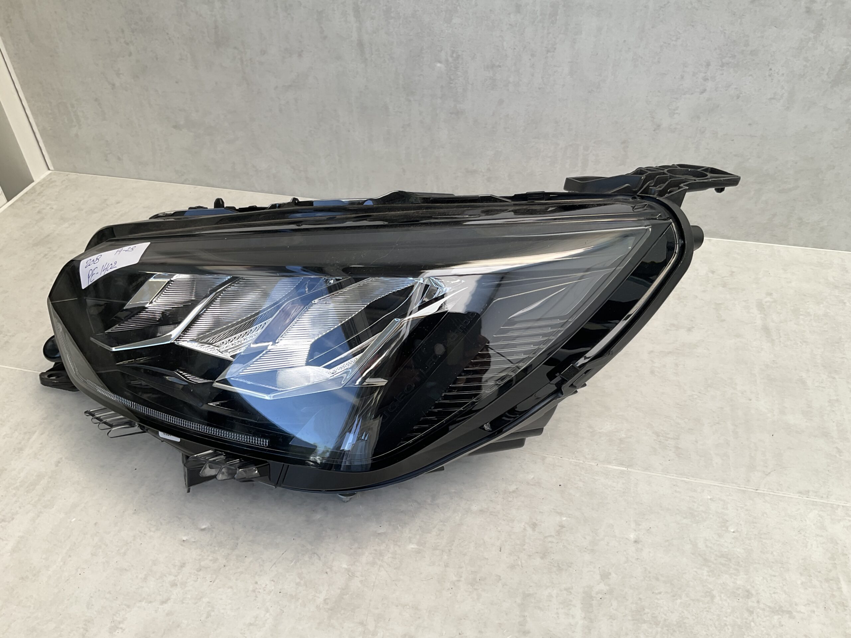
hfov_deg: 61.7
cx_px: 426
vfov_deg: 48.2
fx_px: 713
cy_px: 319
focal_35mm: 29
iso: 16
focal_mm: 3
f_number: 1.8
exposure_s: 1/202
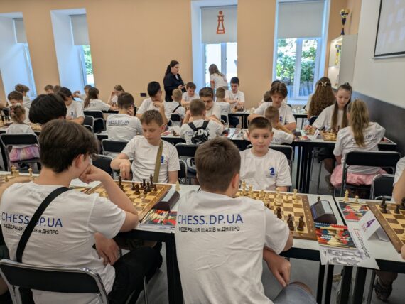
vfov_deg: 54.9
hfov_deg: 69.4
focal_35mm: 25
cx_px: 202
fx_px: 293
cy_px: 152
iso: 59
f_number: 1.89
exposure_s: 1/100
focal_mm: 5.43
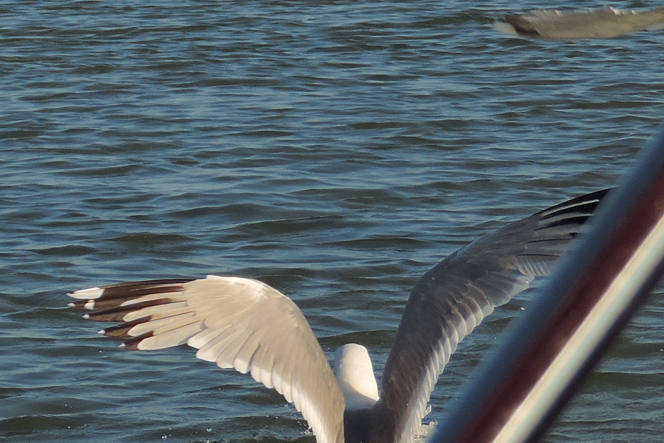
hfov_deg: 6.7
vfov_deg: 4.5
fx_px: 5570
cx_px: -288
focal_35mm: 302
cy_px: 3
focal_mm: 16
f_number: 4.1
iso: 80
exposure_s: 1/800
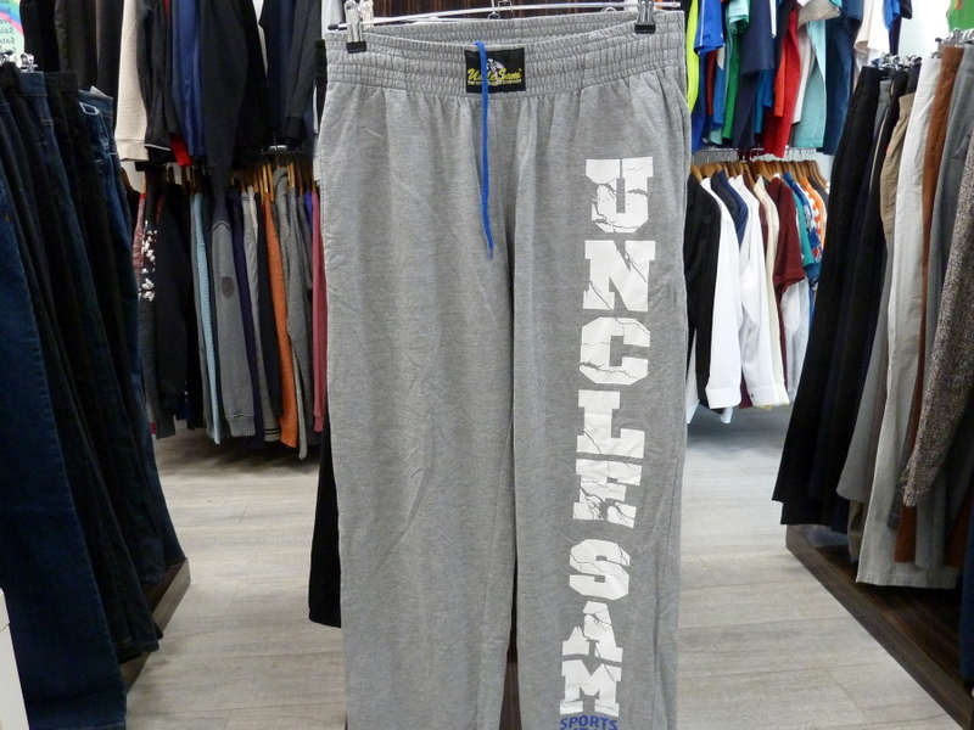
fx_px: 703
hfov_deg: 69.4
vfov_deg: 54.9
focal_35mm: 25
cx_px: 487
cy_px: 365
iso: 400
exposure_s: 1/30
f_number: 3.3
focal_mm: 4.1
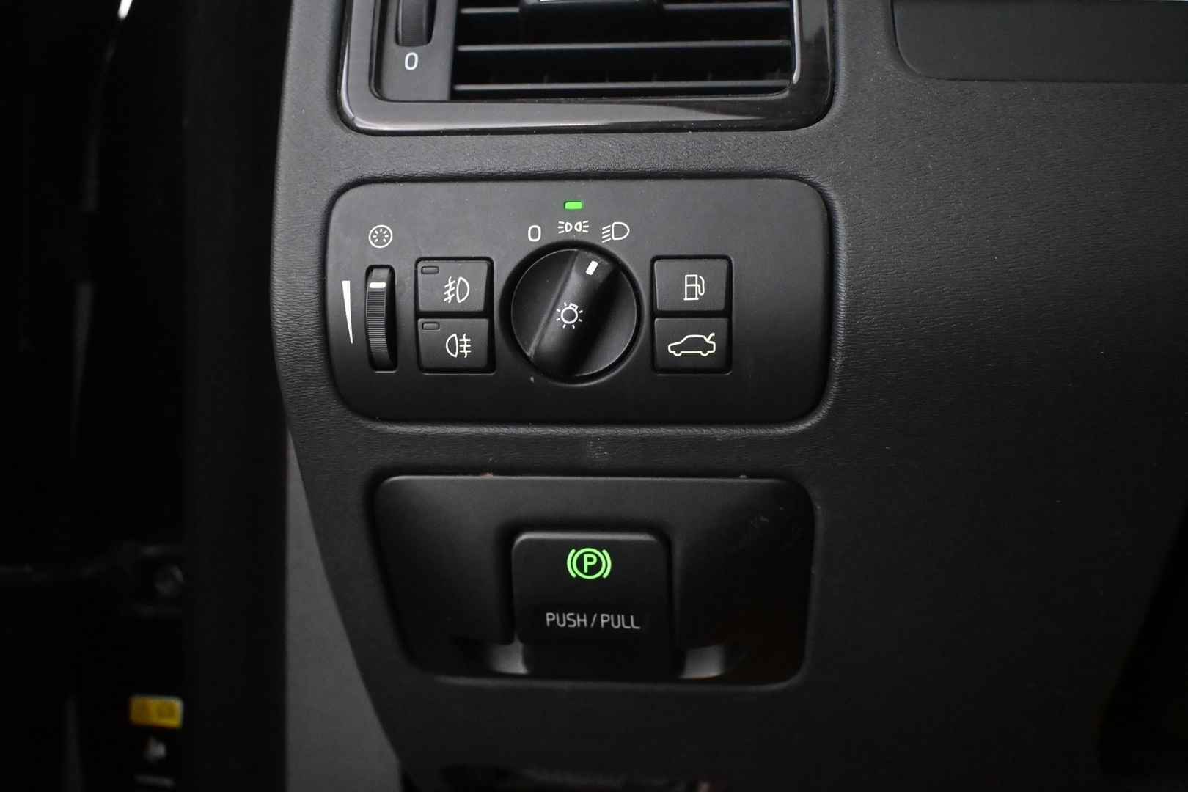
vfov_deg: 34.2
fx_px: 1287
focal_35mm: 39
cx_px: 594
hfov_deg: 49.6
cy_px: 396
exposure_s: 1/60
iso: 9000
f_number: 4.5
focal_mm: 26
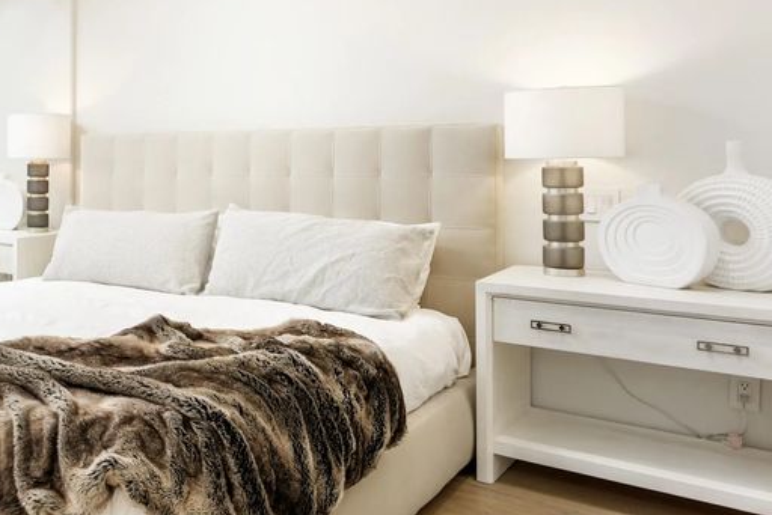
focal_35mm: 38
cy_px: 163
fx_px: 815
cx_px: 48
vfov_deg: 34.7
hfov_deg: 45.0
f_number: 7.1
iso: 640
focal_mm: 19
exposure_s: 1/25
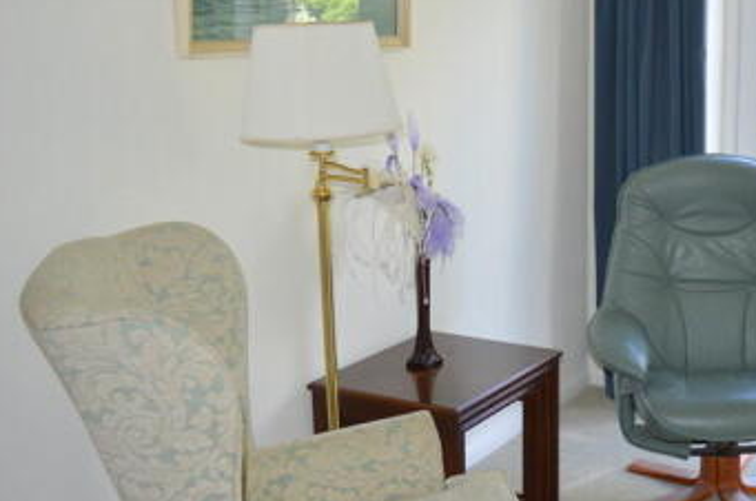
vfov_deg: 25.9
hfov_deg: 35.6
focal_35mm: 52
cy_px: 244
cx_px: 703
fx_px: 1090
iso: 400
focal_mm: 18
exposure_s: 1/125
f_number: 4
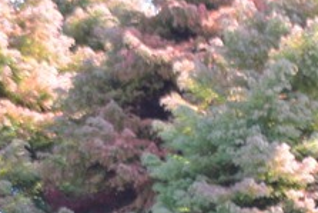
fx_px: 1458
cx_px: 281
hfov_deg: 12.4
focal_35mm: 165
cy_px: 395
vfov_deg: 8.0
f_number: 5.6
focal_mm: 24
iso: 400
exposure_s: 1/125
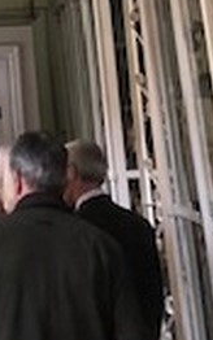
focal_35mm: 136
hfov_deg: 9.4
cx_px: -108
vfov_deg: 13.0
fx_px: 1262
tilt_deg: +20.7
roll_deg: +3.0
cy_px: -378
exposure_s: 1/17
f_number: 1.8
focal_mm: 4
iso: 80
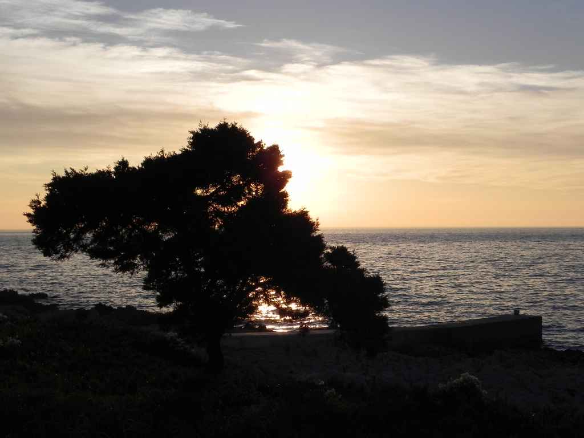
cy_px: 219
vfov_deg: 25.2
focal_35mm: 58
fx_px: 979
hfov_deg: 33.2
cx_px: 292
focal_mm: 10.3
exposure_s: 1/478
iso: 160
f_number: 7.1
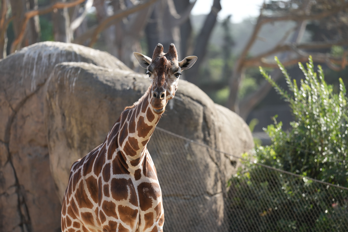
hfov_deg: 5.2
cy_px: 116
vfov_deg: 3.4
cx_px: 174
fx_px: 3866
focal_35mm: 400
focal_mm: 400
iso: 320
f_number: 4.5
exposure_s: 1/500
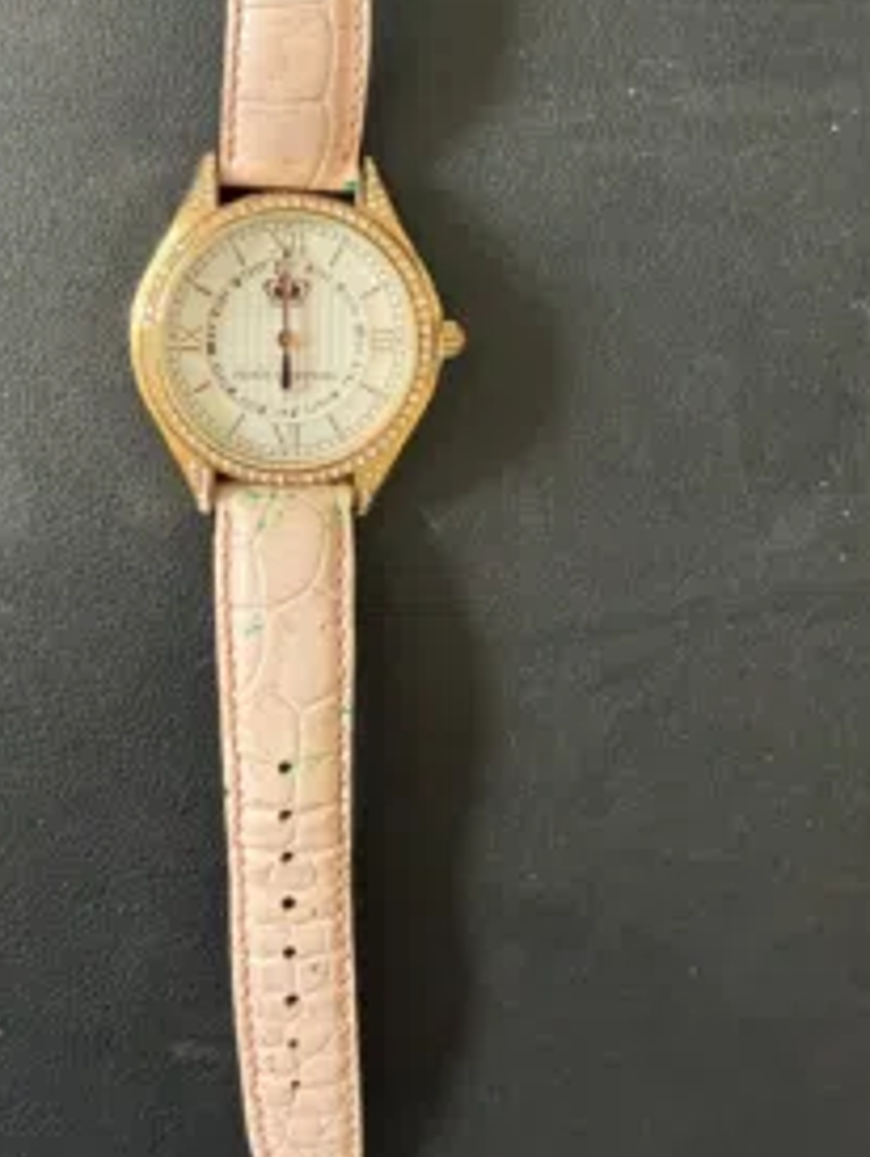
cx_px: 258
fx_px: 1171
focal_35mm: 35
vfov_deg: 51.7
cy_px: 393
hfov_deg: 40.0
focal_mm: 2.22
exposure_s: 1/99
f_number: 2.2
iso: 320
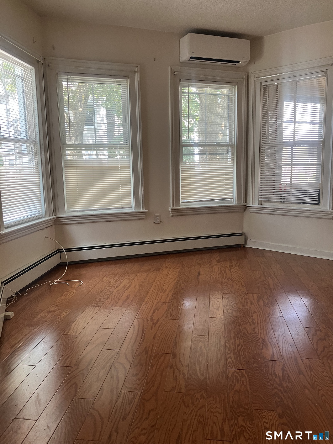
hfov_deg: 49.7
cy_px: 222
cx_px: 166
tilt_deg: -9.0
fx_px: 359
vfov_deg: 63.4
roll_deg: +0.2
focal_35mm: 28
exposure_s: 1/60
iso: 125
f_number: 1.8
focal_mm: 3.99
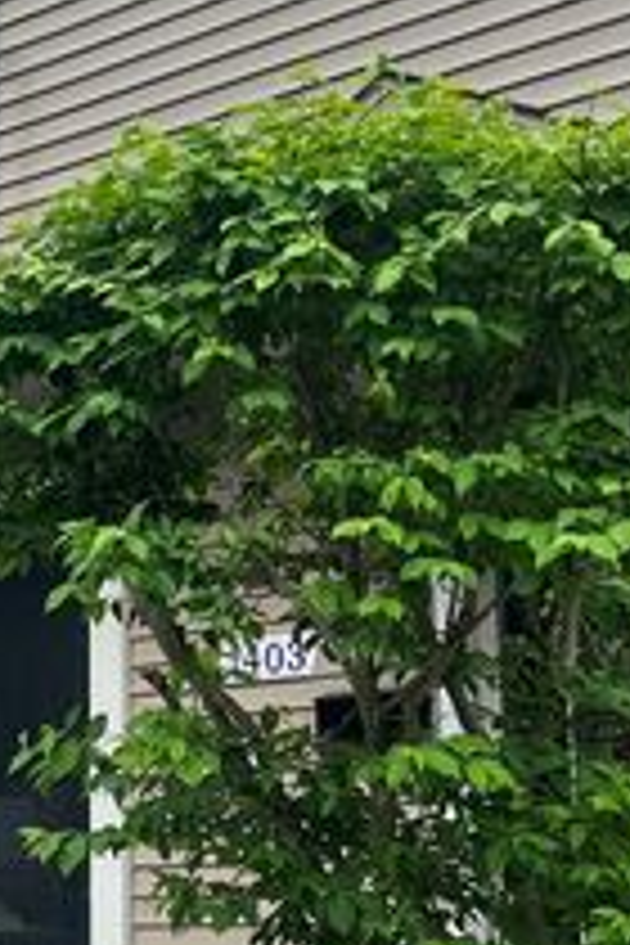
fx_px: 2257
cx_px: 14
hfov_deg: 15.6
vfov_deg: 23.6
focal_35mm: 86
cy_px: 425
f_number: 1.5
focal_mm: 5.7
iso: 40
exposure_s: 1/255
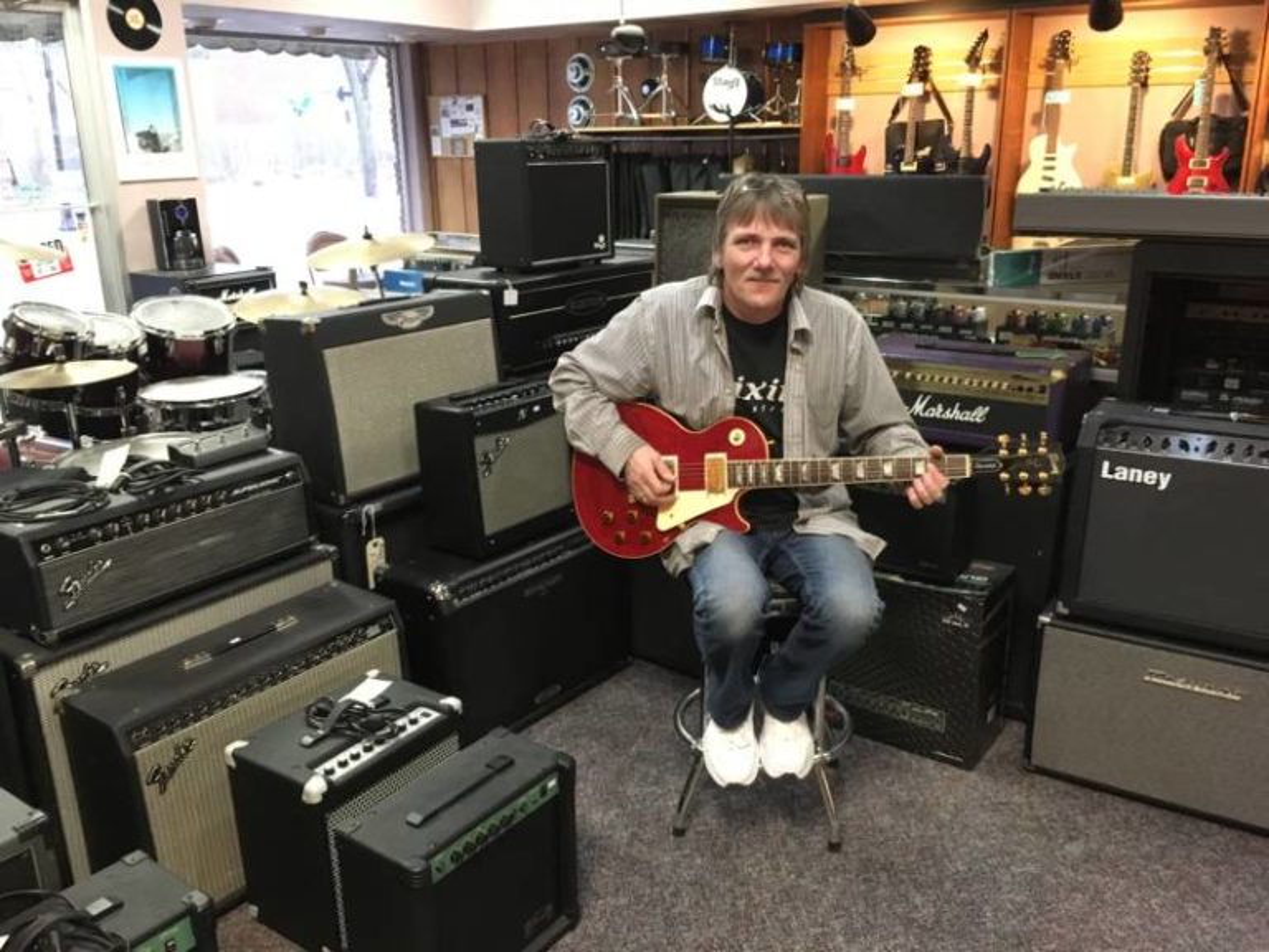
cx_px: 634
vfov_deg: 48.2
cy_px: 476
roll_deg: +1.2
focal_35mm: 29
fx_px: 1063
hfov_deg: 61.7
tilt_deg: -16.8
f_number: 2.2
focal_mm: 4.15
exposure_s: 1/15
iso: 250
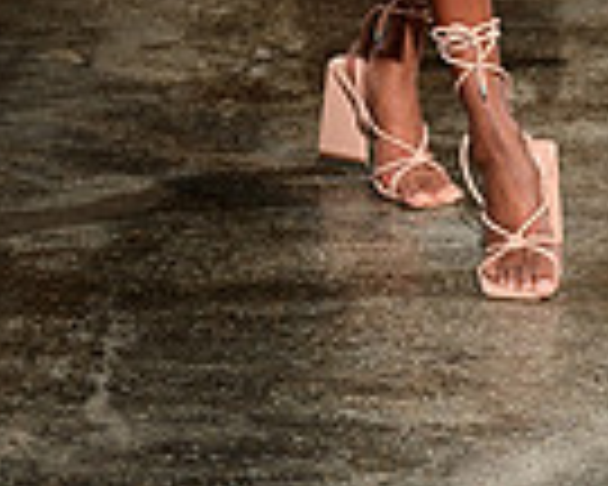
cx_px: 457
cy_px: -522
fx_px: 3941
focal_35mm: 219
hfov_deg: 8.8
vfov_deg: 6.8
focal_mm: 70
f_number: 4.5
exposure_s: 1/160
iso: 1000
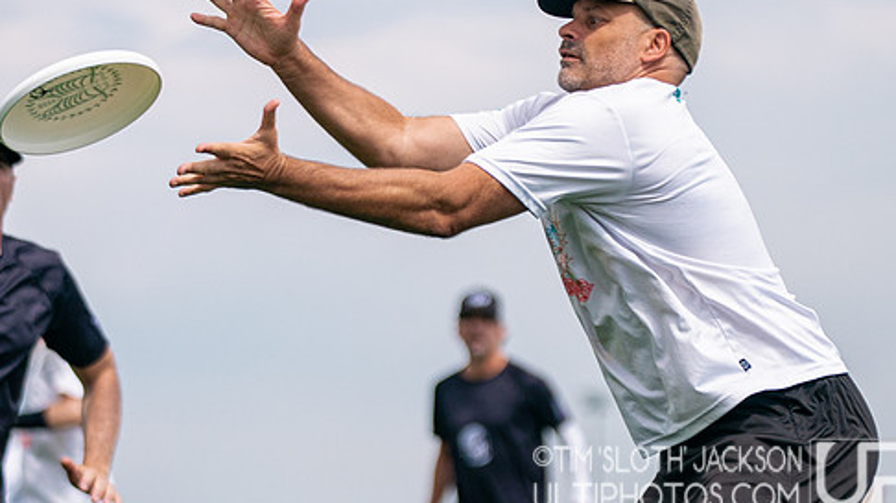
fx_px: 5843
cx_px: 690
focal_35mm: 246
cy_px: 334
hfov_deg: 8.8
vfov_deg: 4.9
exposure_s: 1/12800
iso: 640
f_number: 2.8
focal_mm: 115
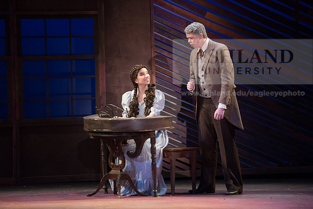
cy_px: 104
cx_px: 156
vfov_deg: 6.9
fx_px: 1739
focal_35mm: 200
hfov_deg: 10.3
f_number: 3.2
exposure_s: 1/400
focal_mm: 200
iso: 3200
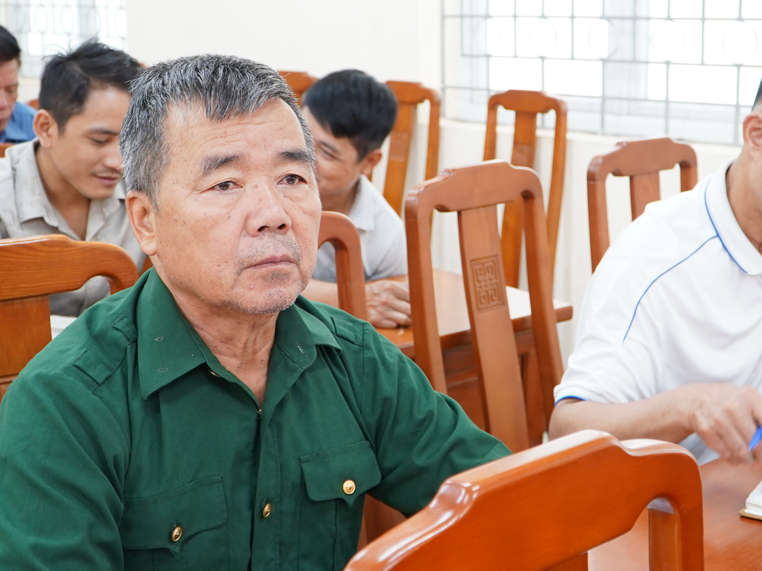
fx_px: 1167
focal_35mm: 53
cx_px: 454
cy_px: 253
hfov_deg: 36.0
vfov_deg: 27.5
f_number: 4
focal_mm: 26
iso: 1000
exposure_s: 1/40
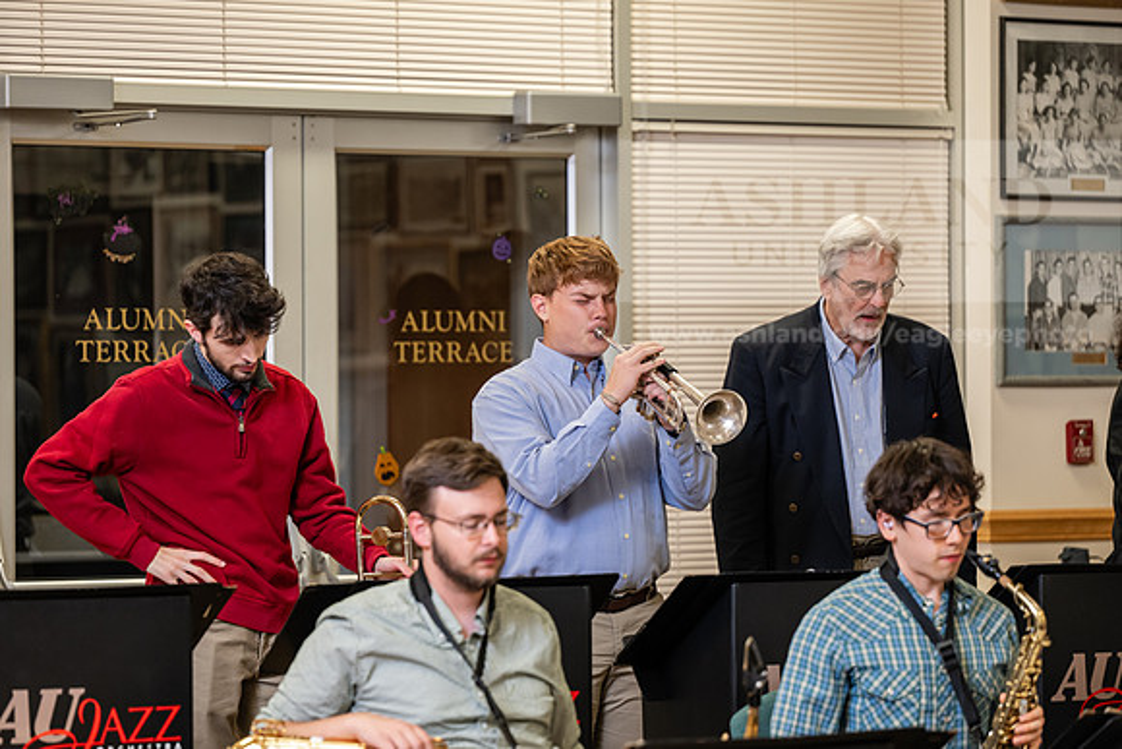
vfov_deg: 9.5
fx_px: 4520
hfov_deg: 14.2
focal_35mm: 145
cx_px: 561
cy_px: 374
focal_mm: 145
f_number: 3.2
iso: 1600
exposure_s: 1/200
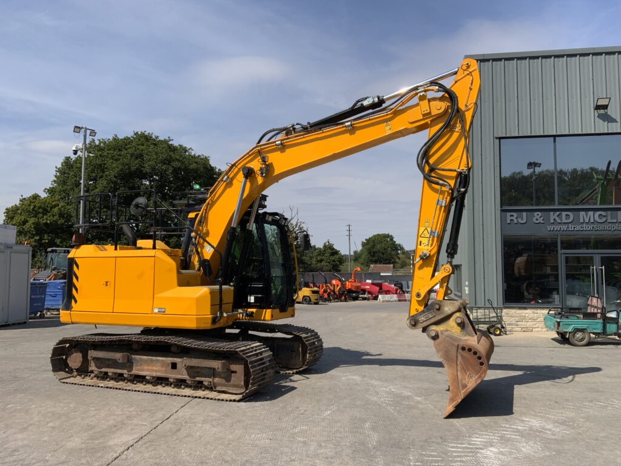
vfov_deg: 48.2
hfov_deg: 61.7
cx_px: 310
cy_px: 233
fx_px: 520
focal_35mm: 29
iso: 20
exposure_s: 1/2427
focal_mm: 3
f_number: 1.8
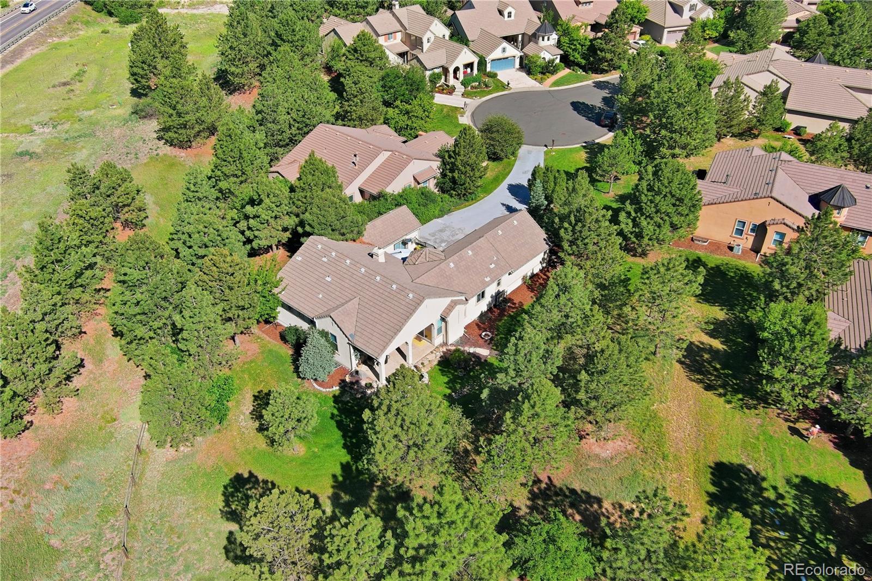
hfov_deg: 63.7
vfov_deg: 44.9
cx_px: 436
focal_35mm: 29
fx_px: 702
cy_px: 290
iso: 100
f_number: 2.8
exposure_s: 1/1908
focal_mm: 10.6
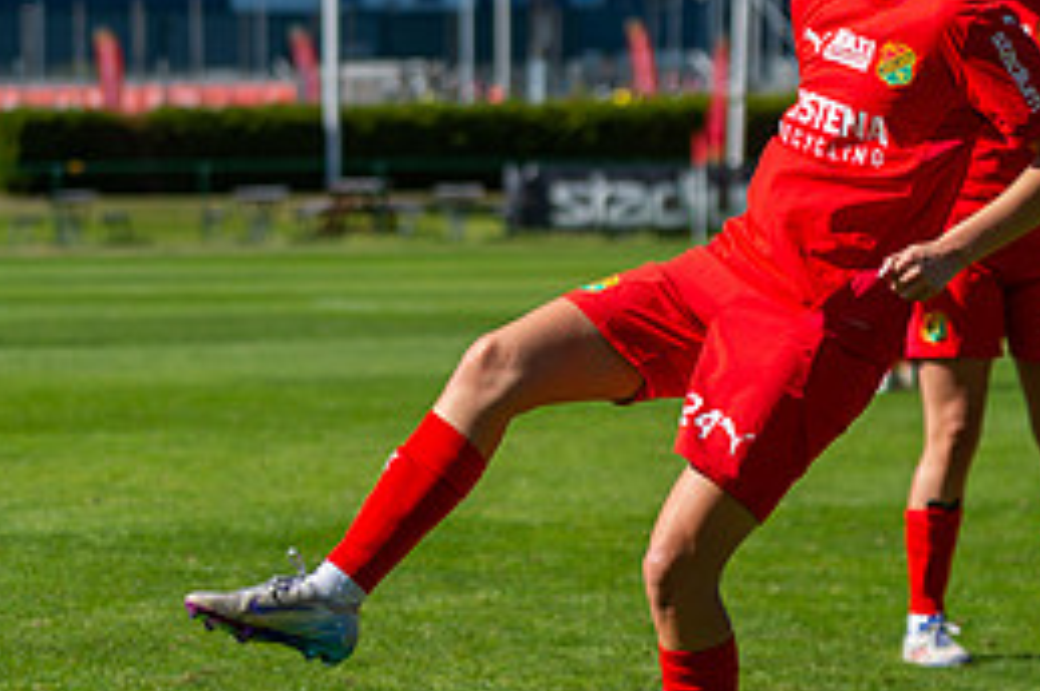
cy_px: 245
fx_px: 6146
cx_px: 659
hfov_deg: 9.7
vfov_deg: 6.4
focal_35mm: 213
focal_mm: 95
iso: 100
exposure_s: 1/2500
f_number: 3.2
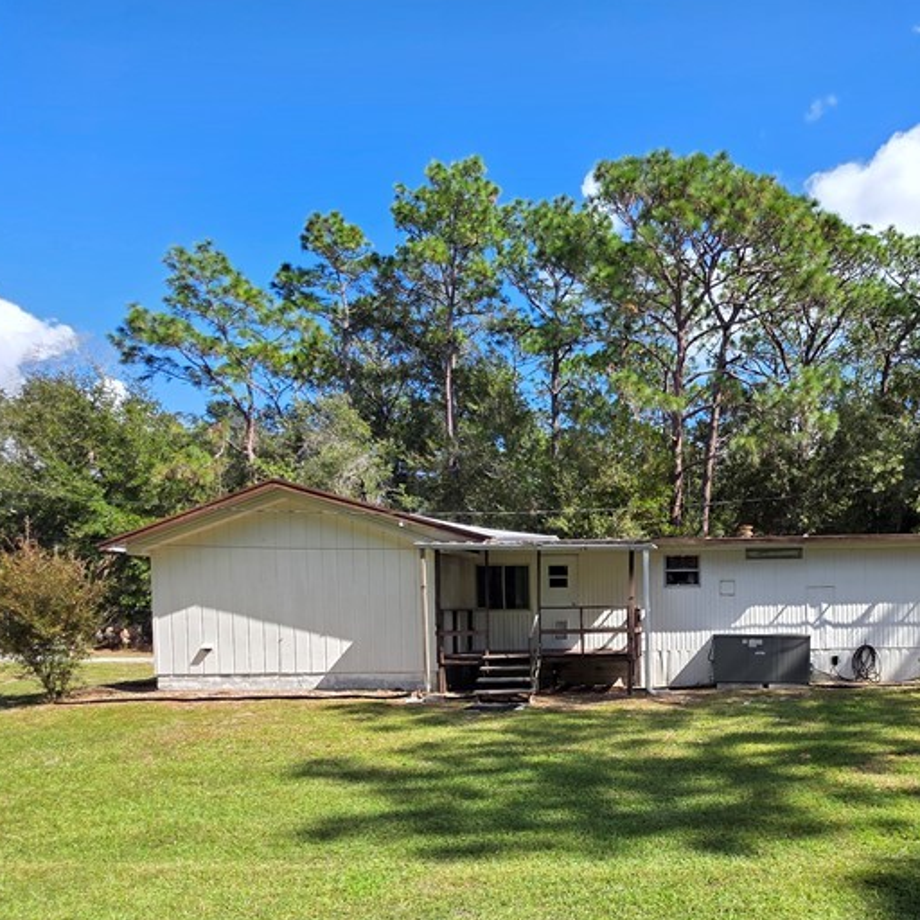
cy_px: 652
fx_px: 692
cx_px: 665
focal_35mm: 23
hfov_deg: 64.1
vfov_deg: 64.5
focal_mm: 2.2
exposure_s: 1/986
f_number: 1.9
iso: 40
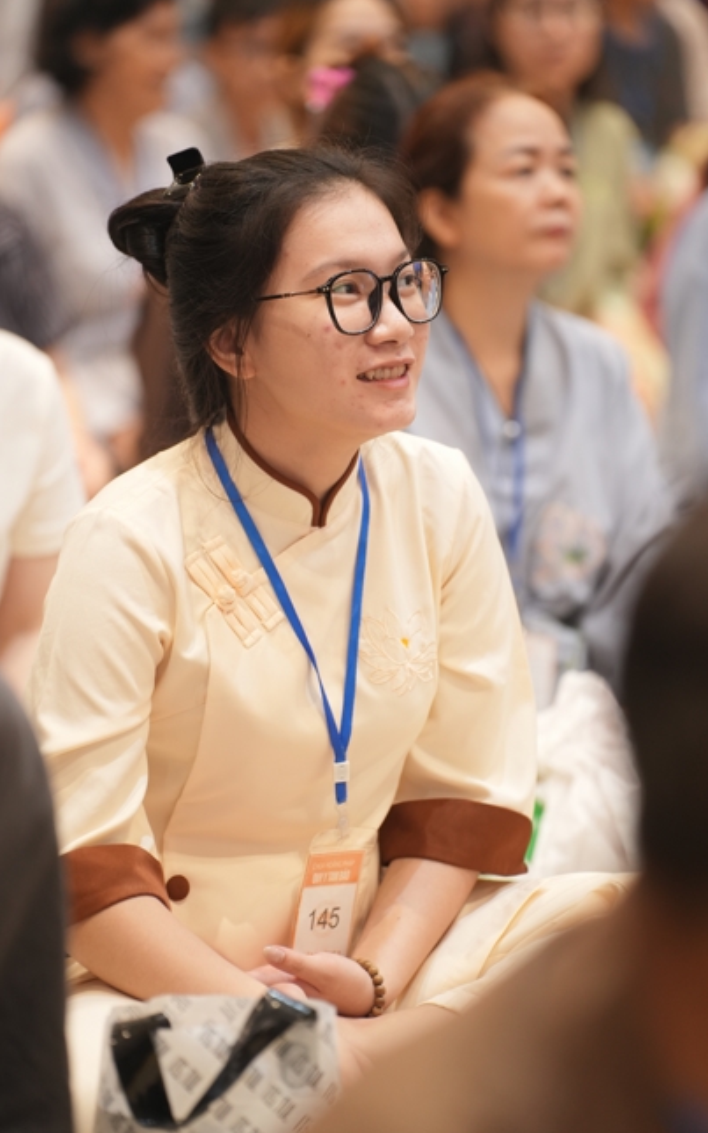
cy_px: 564
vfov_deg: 13.6
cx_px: 349
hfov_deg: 8.5
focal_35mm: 154
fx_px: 4755
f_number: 2.8
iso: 1250
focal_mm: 150
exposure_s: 1/80
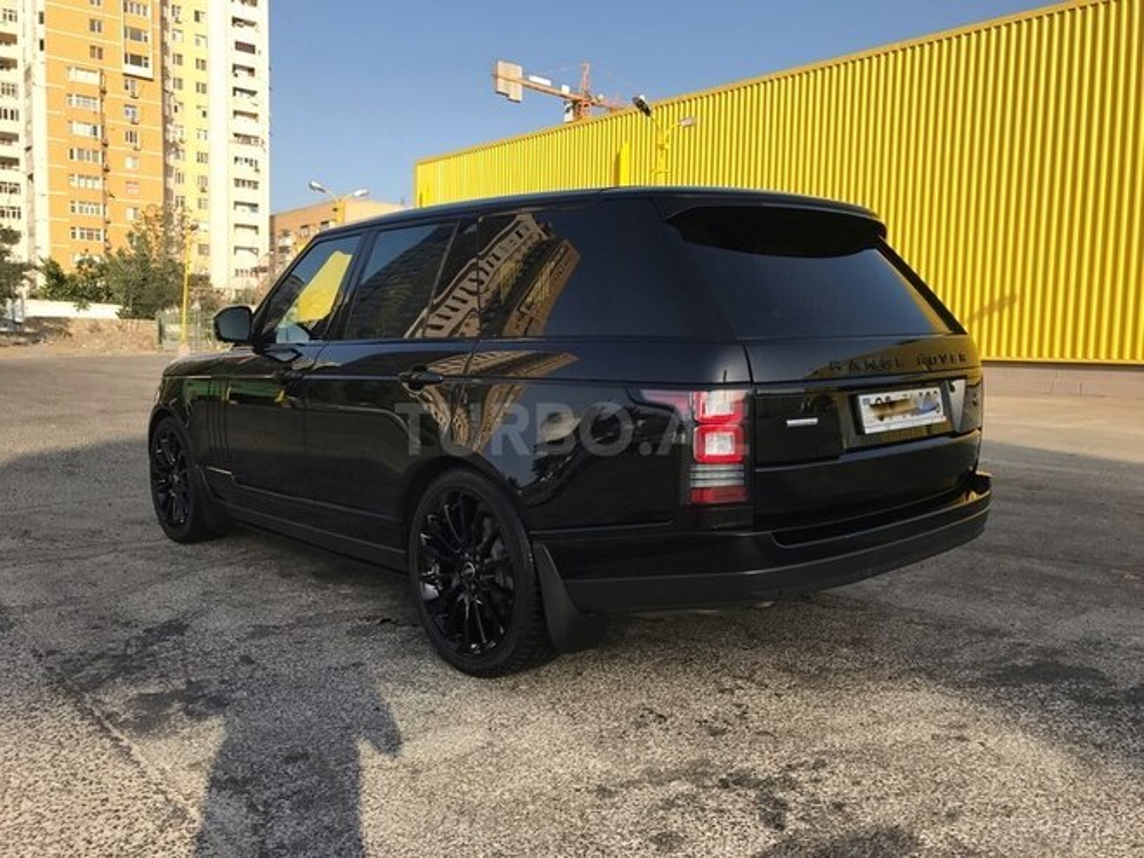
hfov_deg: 63.4
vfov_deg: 49.7
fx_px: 925
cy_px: 429
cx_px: 572
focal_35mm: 28
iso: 20
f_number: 1.8
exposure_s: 1/1473
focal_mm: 3.99
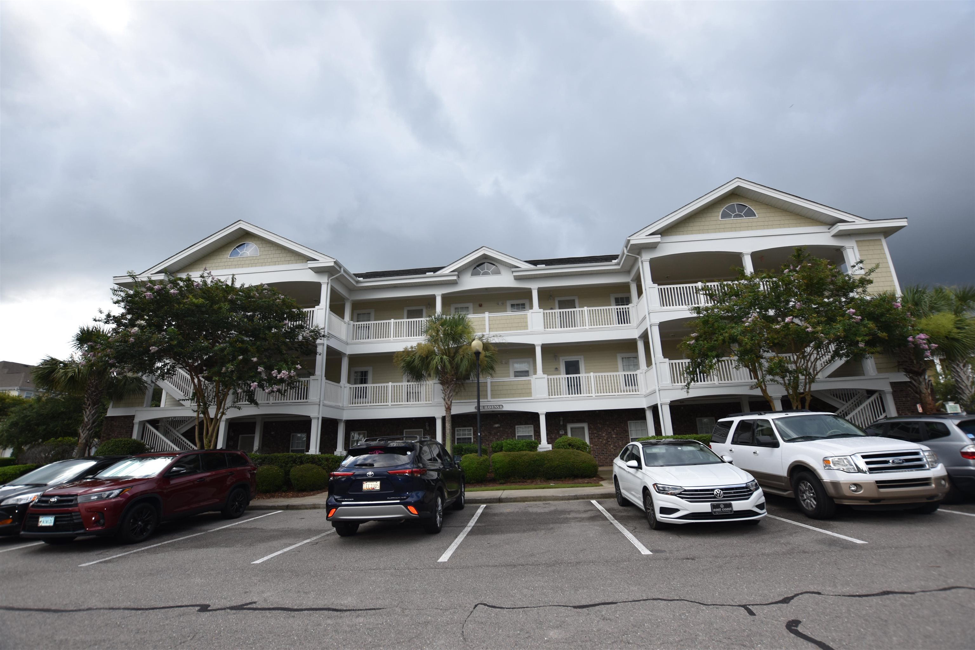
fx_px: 406
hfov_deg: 100.4
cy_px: 325
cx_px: 488
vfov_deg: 77.3
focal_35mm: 15
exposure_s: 1/200
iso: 100
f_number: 5.6
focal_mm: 10
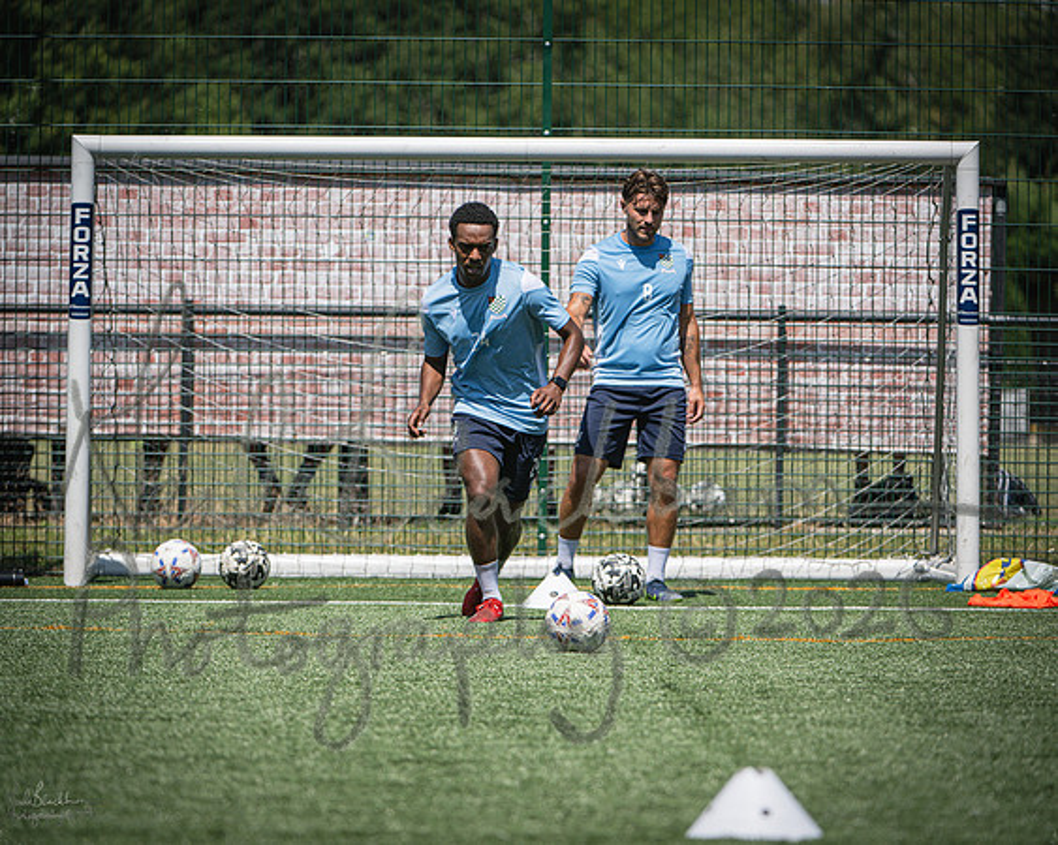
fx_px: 14315
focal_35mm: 457
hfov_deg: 4.2
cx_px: 498
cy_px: 423
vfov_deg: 3.4
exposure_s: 1/2500
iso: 200
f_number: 4
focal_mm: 400
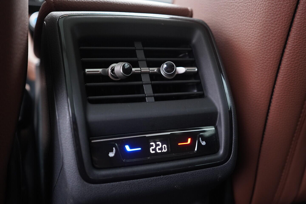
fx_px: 306
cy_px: 102
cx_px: 153
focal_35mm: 36
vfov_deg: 36.9
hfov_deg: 53.1
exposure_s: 1/40
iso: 1250
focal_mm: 24
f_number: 2.8
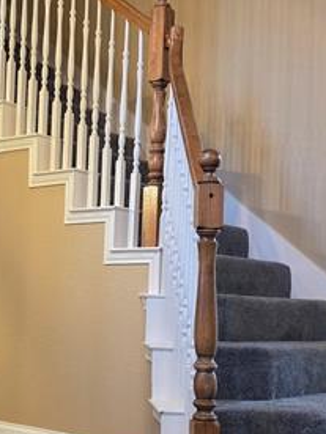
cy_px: 248
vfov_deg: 30.2
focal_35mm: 64
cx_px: 90
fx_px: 804
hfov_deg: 22.8
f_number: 1.7
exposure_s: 1/120
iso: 800
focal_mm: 6.3
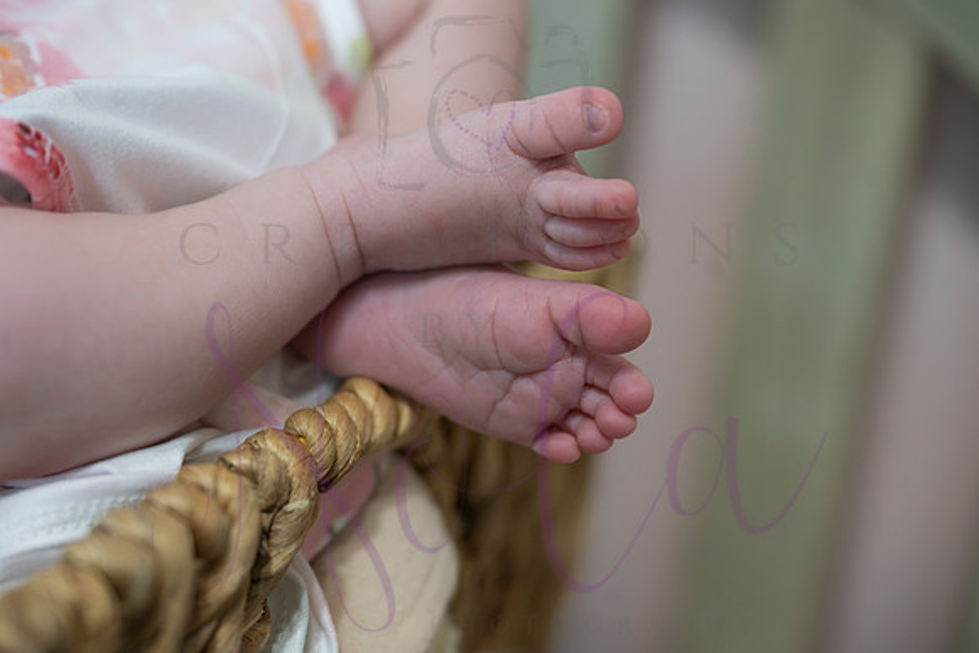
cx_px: 478
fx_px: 1986
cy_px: 319
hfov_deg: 27.7
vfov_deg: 18.7
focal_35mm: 73
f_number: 4
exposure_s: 1/320
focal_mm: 70
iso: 3200
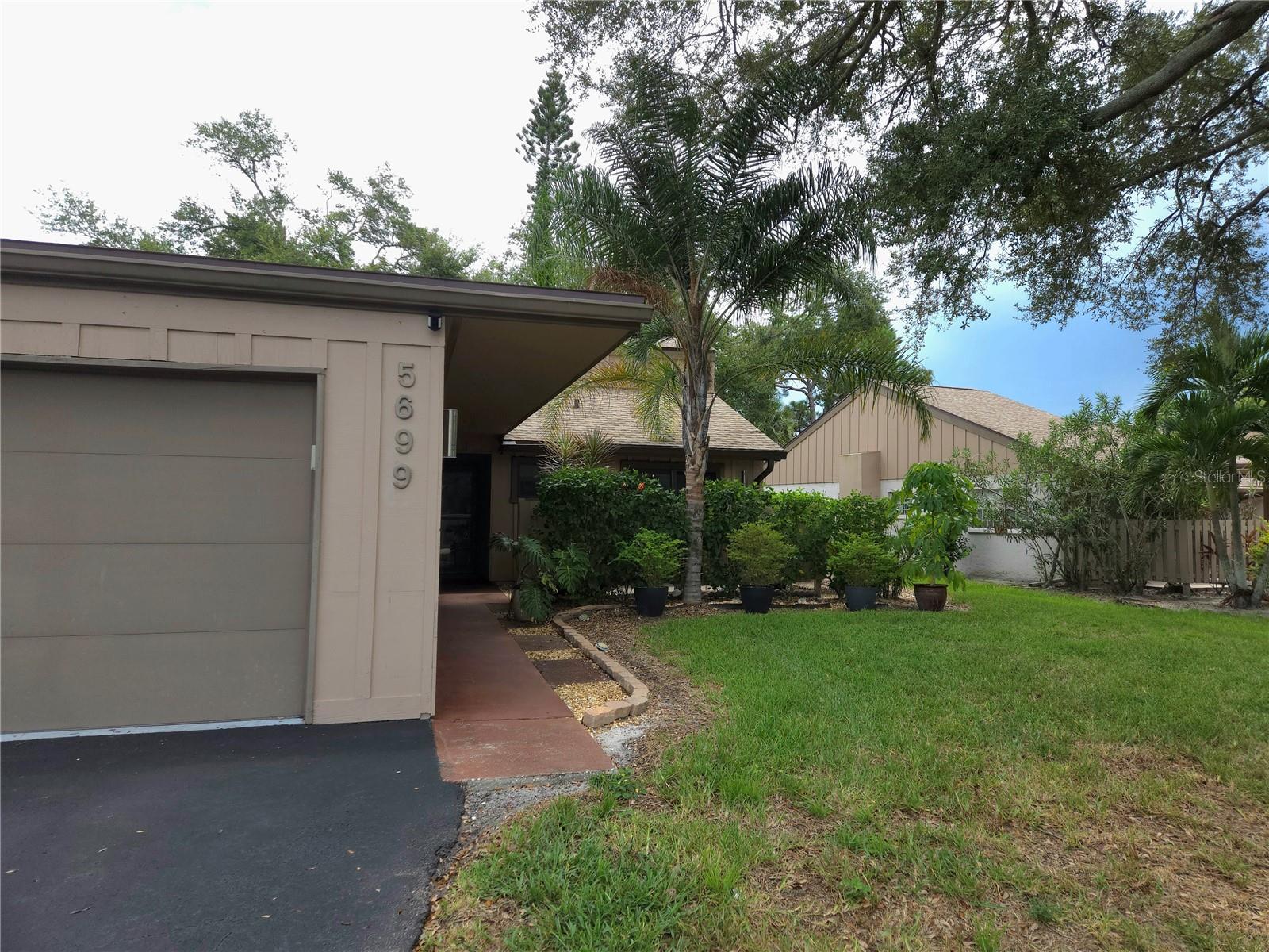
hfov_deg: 73.9
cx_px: 634
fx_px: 843
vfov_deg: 58.9
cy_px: 476
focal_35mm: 23
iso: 50
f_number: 1.8
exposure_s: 1/833
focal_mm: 5.4
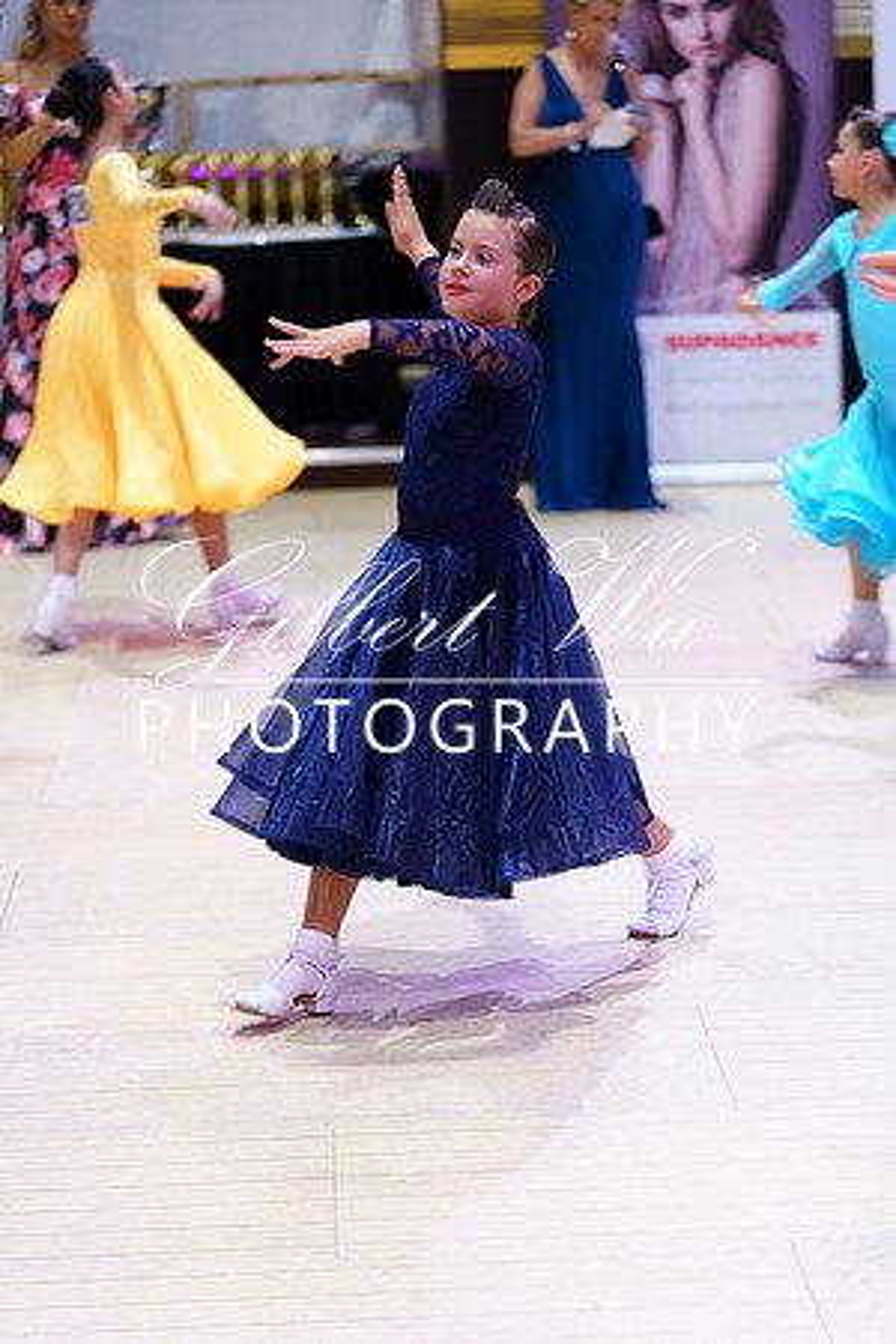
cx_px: 448
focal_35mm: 95
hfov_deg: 14.4
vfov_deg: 21.5
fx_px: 3546
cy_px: 672
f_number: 2.8
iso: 1250
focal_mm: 95
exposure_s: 1/160
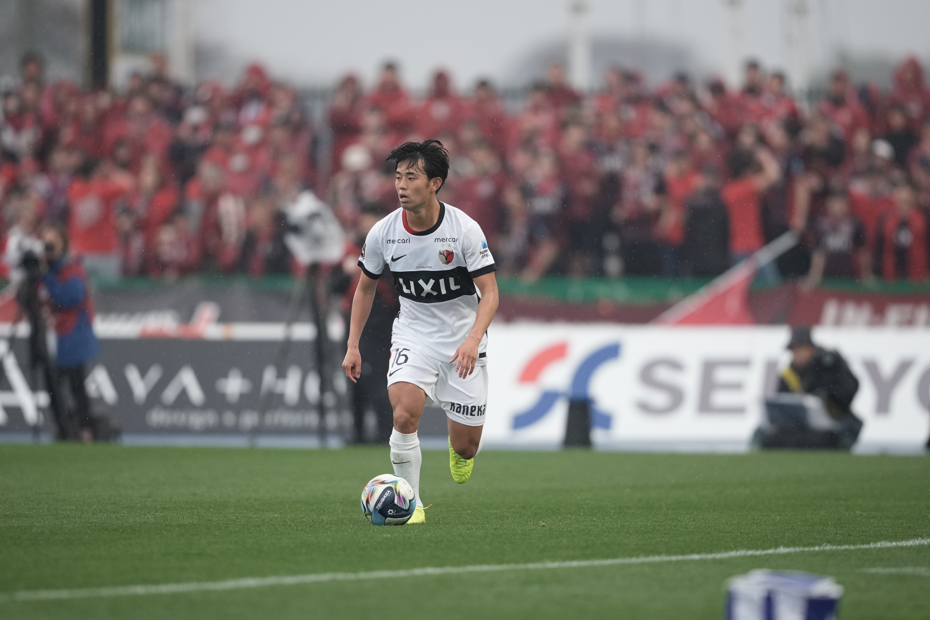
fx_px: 15499
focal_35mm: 600
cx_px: 465
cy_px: 310
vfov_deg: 2.3
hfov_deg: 3.4
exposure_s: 1/1600
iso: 800
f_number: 2.8
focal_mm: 400
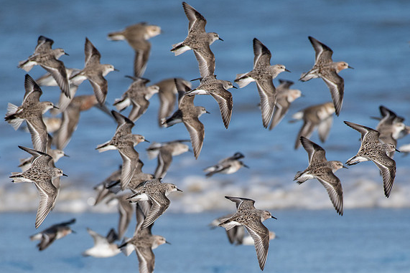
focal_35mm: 997
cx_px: 193
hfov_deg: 2.1
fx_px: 11357
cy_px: 259
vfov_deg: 1.4
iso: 360
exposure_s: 1/2500
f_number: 7.1
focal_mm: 500
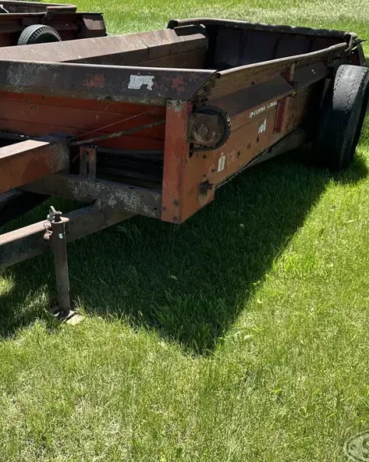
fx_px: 519
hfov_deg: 38.4
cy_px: 198
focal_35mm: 38
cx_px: 107
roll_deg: -1.5
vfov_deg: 47.8
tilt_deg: -18.3
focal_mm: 6.86
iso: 80
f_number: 1.78
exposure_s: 1/1183
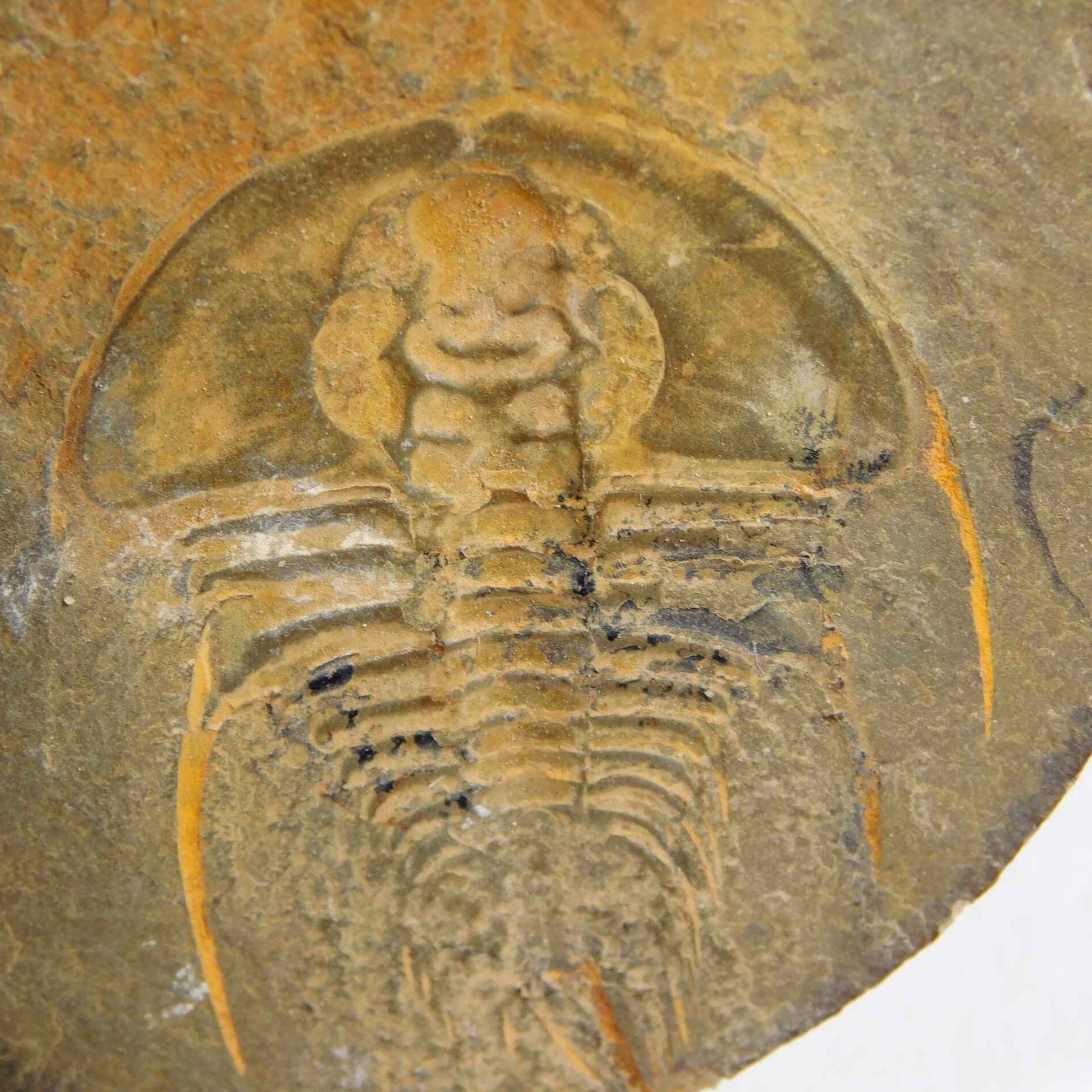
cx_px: 510
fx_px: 5675
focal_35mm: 159
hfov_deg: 11.0
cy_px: 549
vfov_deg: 11.0
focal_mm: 23.7
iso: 125
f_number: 5
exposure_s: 1/100
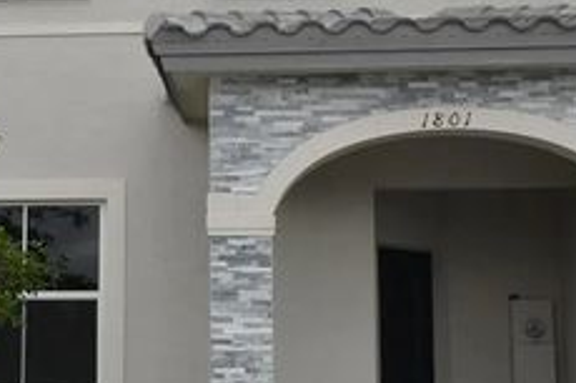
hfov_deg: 26.3
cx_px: 88
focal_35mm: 75
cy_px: 168
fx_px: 1199
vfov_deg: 18.1
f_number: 8
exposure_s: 1/250
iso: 110
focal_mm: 18
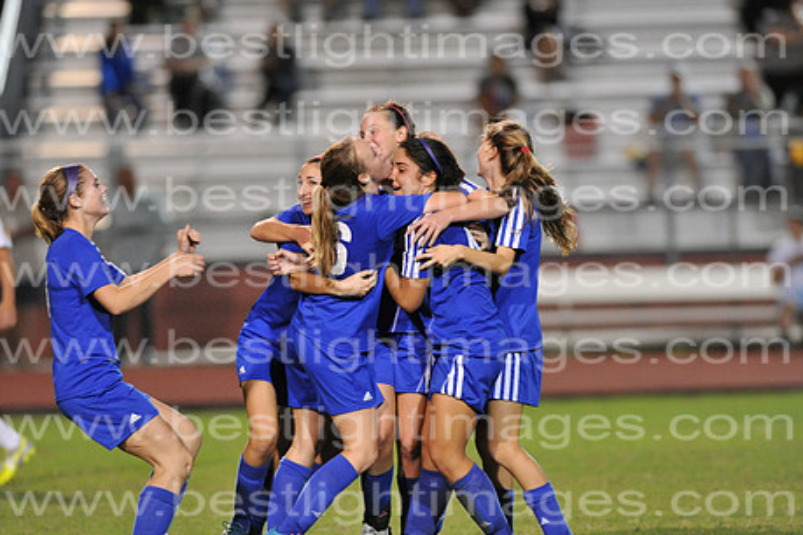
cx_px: 399
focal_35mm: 379
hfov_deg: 5.4
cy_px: 313
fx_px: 8453
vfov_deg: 3.6
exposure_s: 1/400
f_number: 3.2
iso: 5000
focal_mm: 300
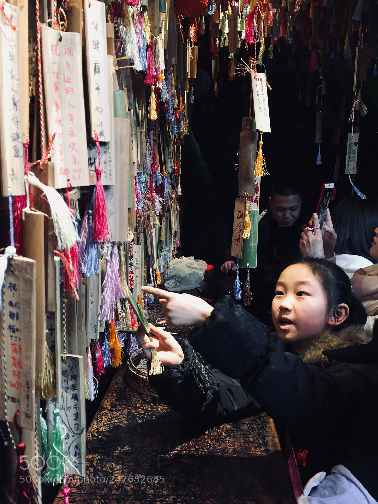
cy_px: 252
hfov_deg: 48.2
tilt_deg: -9.3
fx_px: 422
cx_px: 189
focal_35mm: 29
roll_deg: -0.4
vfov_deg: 61.7
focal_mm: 4.15
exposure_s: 1/33
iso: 64
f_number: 2.2
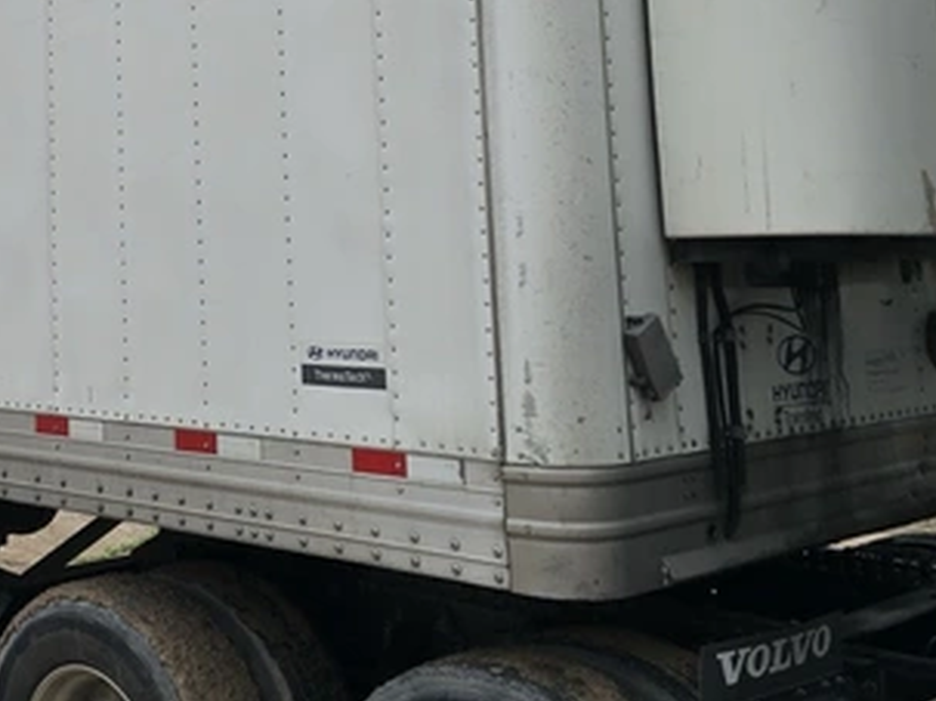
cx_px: 83
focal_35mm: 57
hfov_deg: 32.1
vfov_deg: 25.0
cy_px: 94
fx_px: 1541
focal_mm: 6.3
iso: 12
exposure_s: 1/294
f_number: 1.7
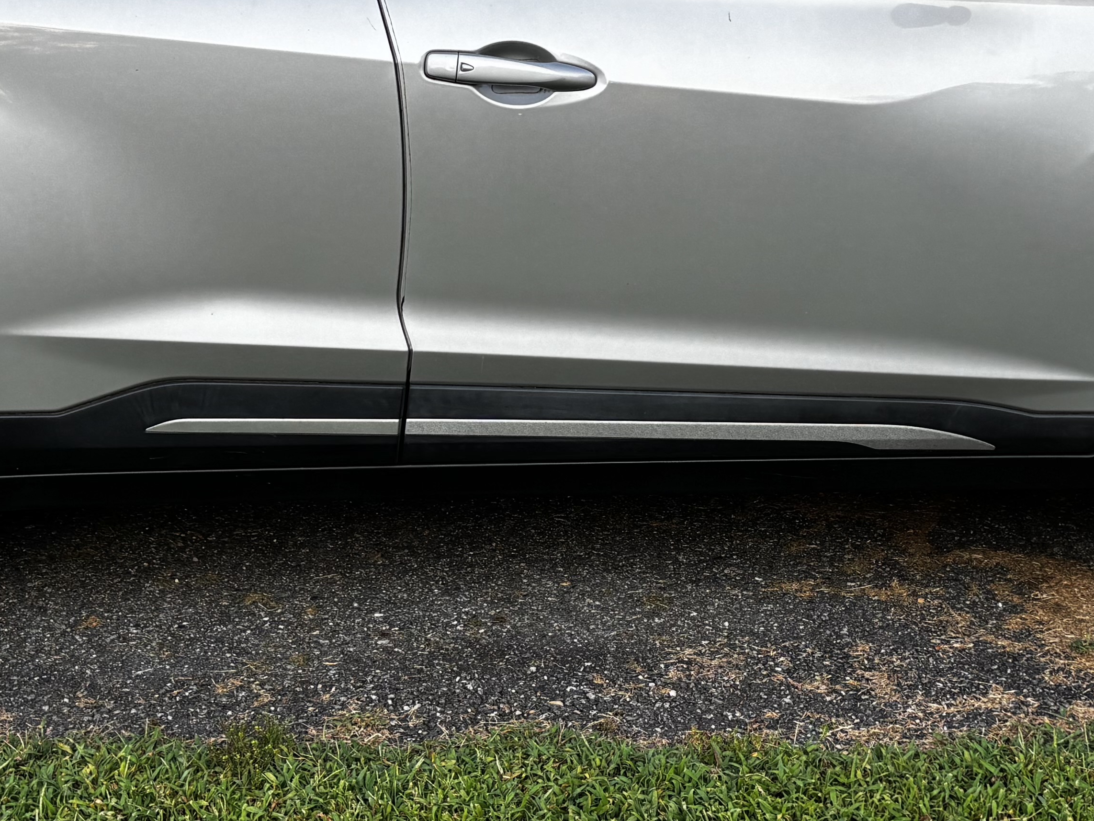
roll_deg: +0.5
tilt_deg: -15.6
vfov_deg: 22.3
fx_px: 2054
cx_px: 446
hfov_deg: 29.8
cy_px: 190
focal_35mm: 65
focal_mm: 5.96
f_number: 1.6
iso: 40
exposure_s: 1/251
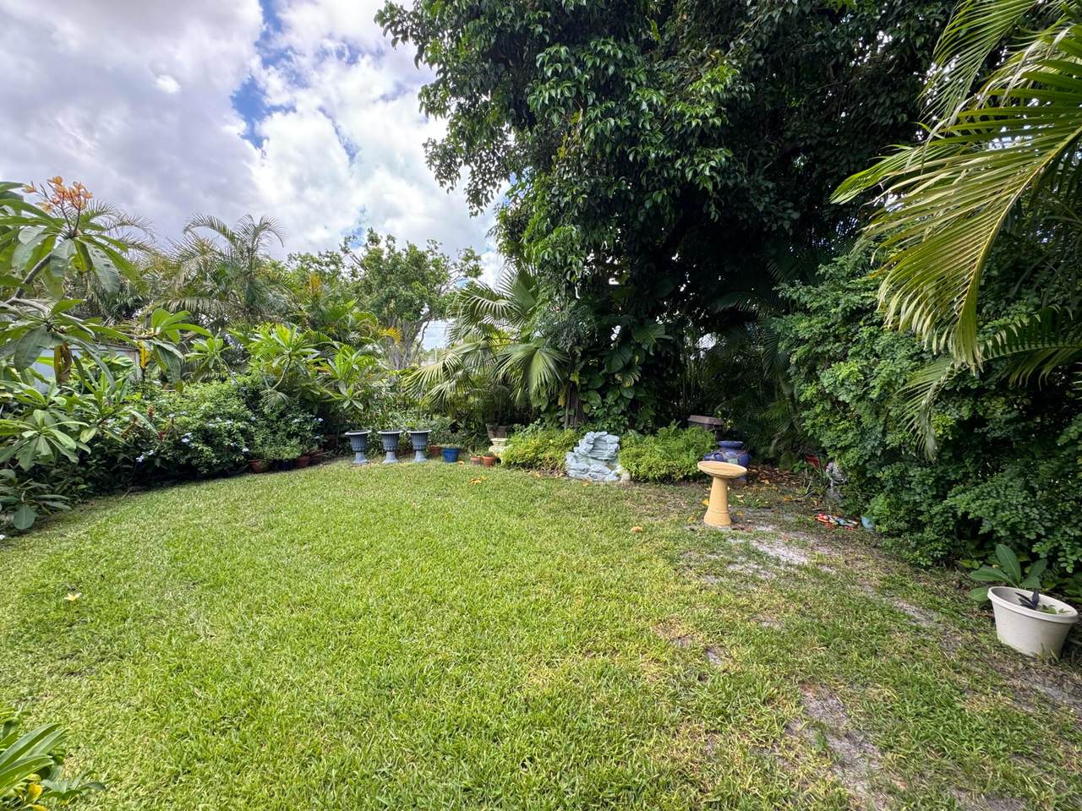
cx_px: 541
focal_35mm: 14
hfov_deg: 102.1
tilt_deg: -4.5
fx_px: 438
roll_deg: -0.5
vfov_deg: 85.7
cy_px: 406
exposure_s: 1/184
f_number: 2.2
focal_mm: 2.22
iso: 40
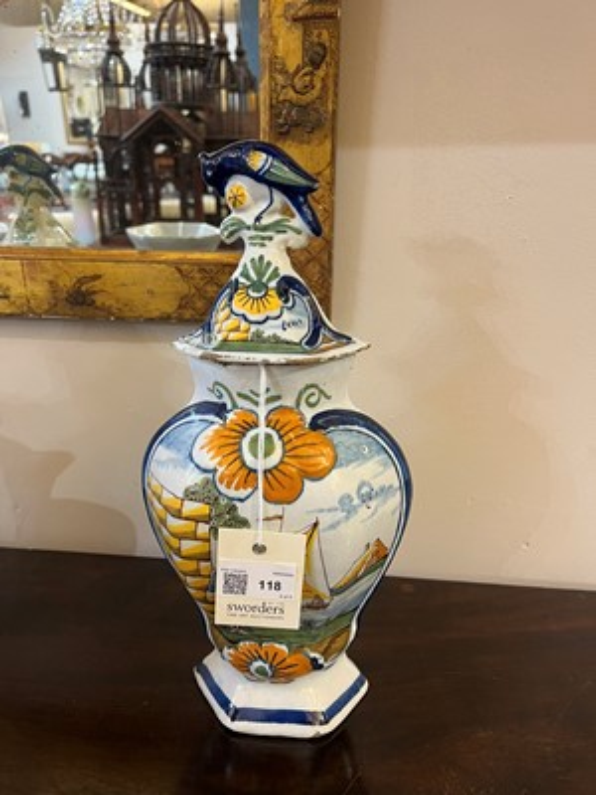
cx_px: 298
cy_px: 398
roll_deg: -1.7
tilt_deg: -17.4
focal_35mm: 26
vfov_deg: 67.3
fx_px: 597
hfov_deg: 53.1
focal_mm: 5.1
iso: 160
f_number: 1.6
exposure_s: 1/50
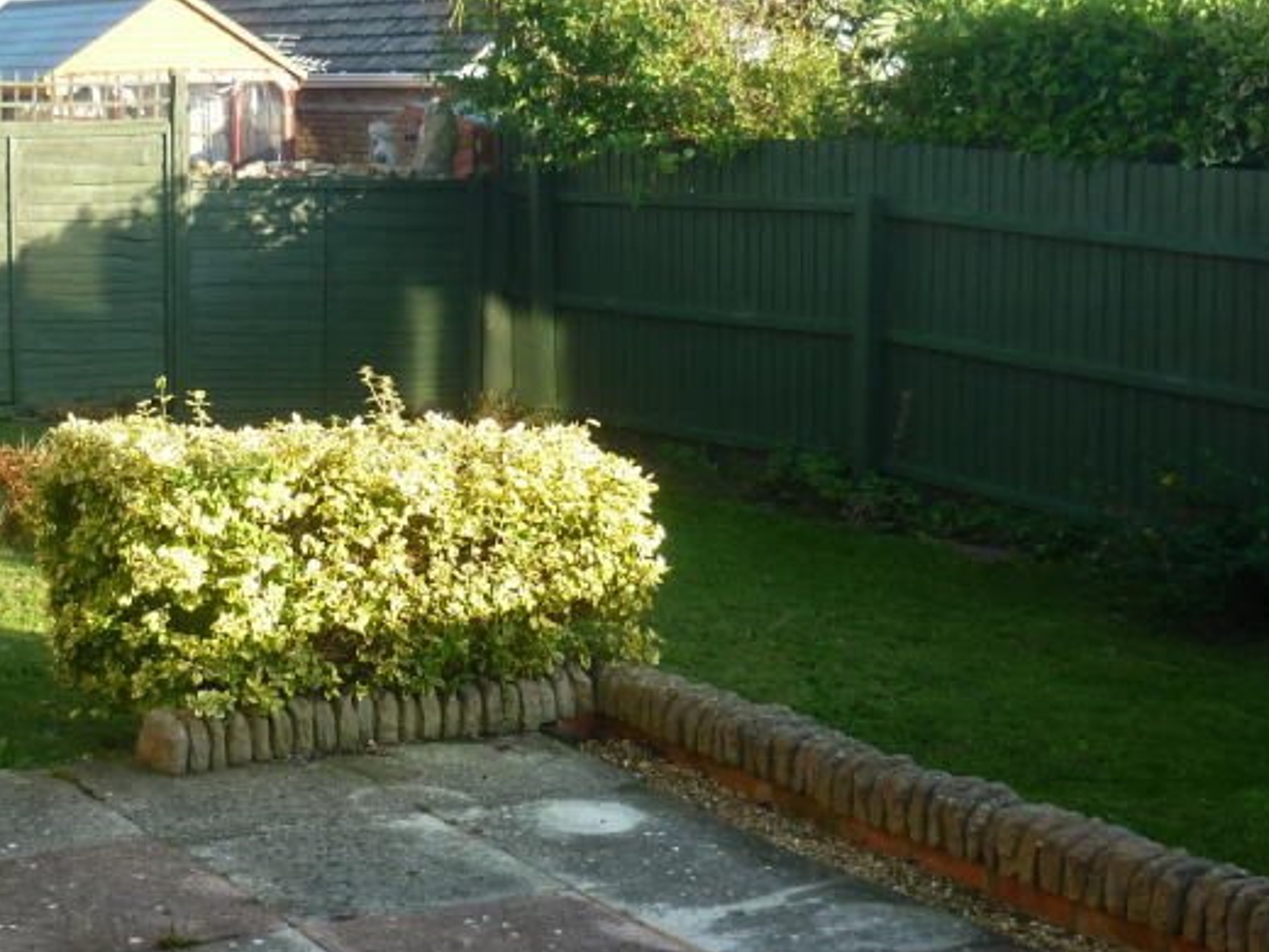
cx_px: 425
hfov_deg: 29.6
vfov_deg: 22.6
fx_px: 2383
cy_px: 388
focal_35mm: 65
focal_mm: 5.5
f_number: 2.8
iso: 80
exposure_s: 1/200
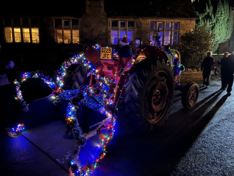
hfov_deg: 67.3
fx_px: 176
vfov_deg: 53.1
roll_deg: -0.9
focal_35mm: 26
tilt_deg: -10.5
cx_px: 117
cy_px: 88
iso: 2500
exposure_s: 1/5
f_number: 1.6
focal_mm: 5.1
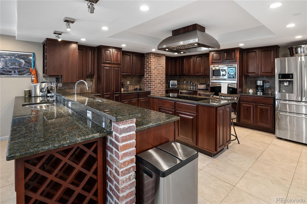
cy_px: 102
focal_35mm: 16
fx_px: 136
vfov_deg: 73.7
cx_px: 154
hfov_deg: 96.7
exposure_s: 1/1.67
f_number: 8
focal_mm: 16
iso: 640
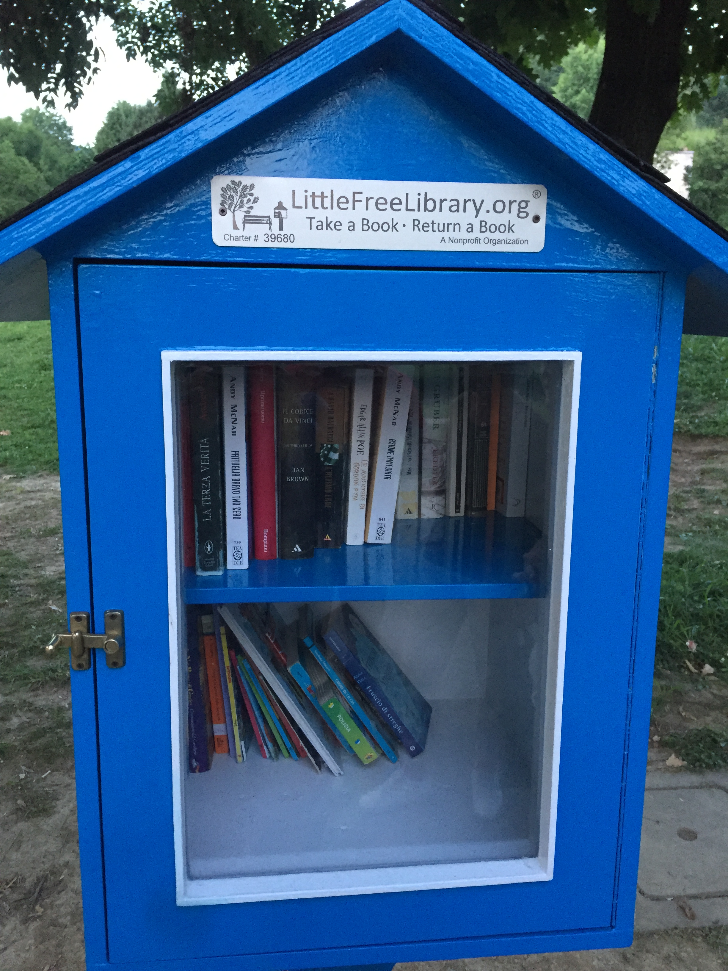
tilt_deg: -12.4
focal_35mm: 29
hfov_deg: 48.2
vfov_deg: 61.7
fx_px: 813
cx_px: 364
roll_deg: +0.1
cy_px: 486
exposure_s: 1/33
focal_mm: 4.15
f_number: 2.2
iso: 250
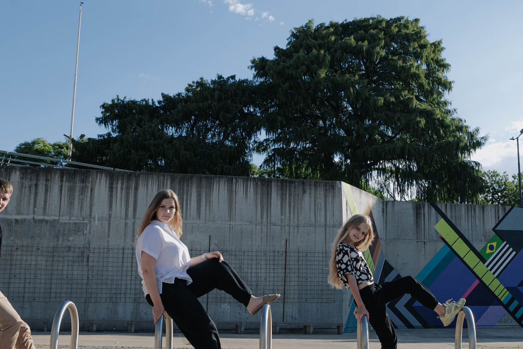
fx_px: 770
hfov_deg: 37.2
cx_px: 343
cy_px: 133
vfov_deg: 25.5
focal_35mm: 53
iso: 100
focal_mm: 26
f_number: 6.3
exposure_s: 1/200
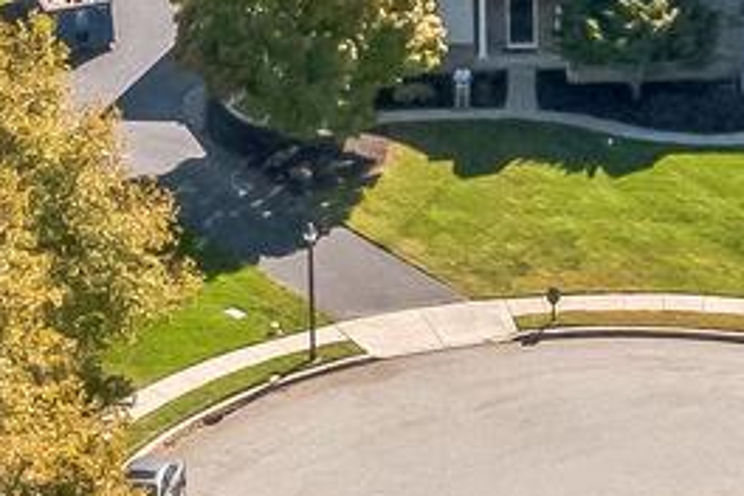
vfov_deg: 6.3
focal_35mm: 217
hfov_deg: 9.4
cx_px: 789
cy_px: -66
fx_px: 4484
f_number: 7.1
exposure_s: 1/500
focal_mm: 10.3
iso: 200
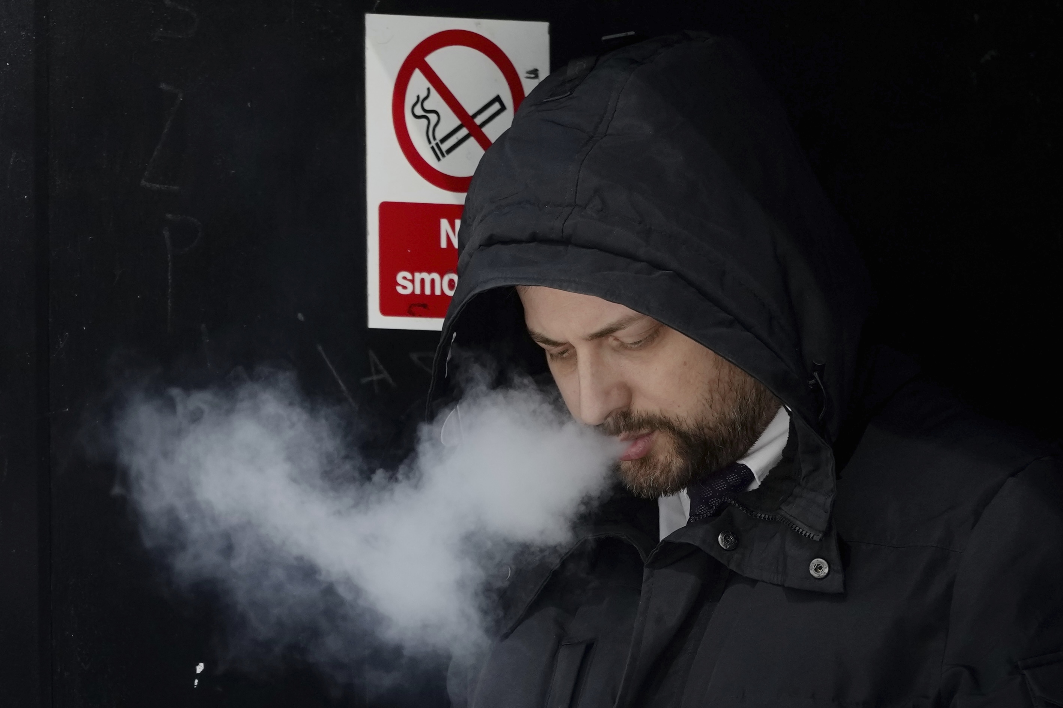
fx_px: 5905
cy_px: 354
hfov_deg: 10.3
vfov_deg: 6.9
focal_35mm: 200
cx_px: 532
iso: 800
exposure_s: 1/1000
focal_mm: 200
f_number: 2.8
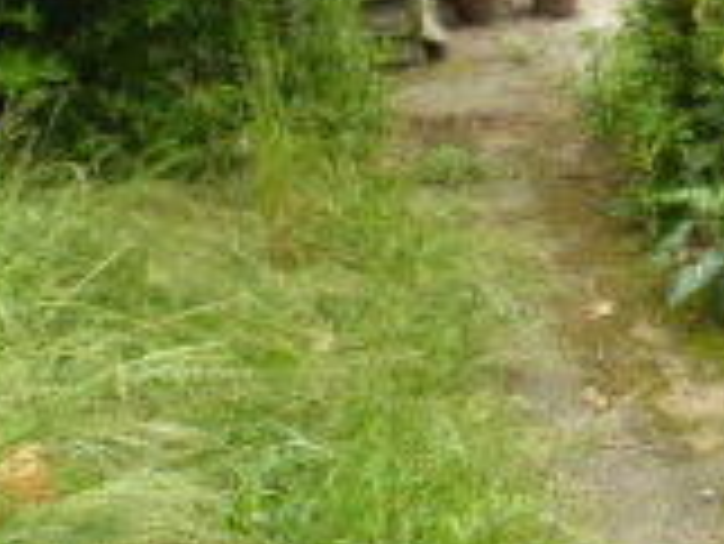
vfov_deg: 16.7
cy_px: 11
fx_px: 1821
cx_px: 812
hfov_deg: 21.3
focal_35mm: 87
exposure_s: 1/125
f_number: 3.5
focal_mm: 4.3
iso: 100
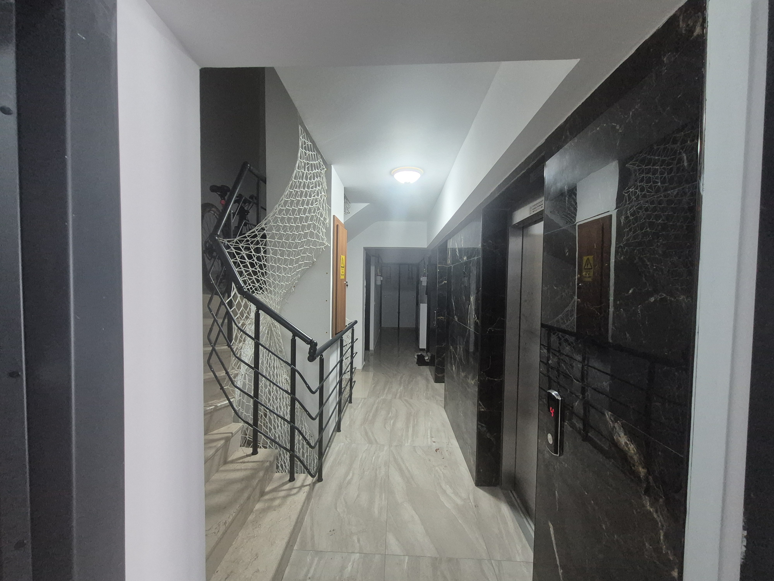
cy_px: 290
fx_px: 291
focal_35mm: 13
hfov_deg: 106.2
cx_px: 387
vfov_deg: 89.9
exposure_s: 1/50
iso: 500
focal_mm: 1.74
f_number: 2.2
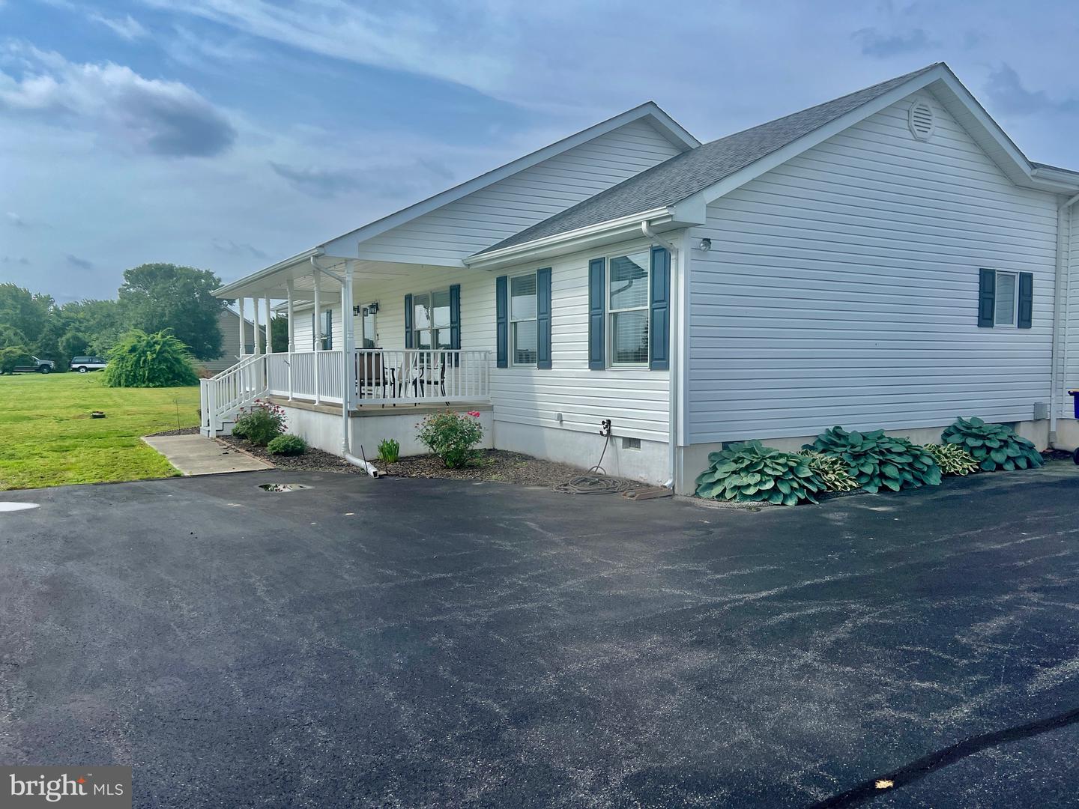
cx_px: 540
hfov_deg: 67.3
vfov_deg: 53.1
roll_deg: +0.4
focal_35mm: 26
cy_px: 404
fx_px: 810
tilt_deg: -3.3
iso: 50
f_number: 1.5
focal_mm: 5.7
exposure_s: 1/4831
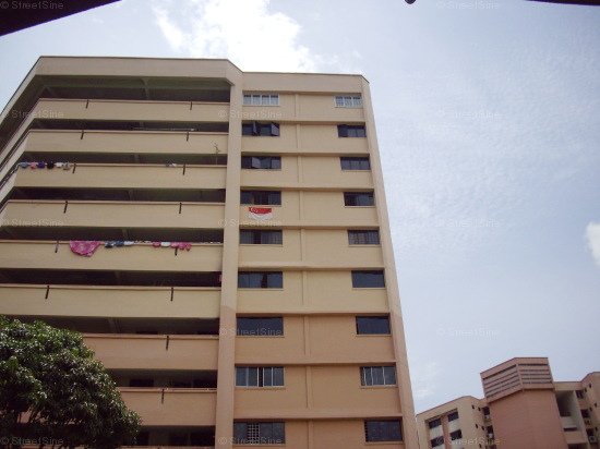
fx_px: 641
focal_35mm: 37
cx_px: 300
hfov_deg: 50.2
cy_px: 224
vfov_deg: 38.6
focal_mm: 6.2
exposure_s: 1/1000
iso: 80
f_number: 5.6
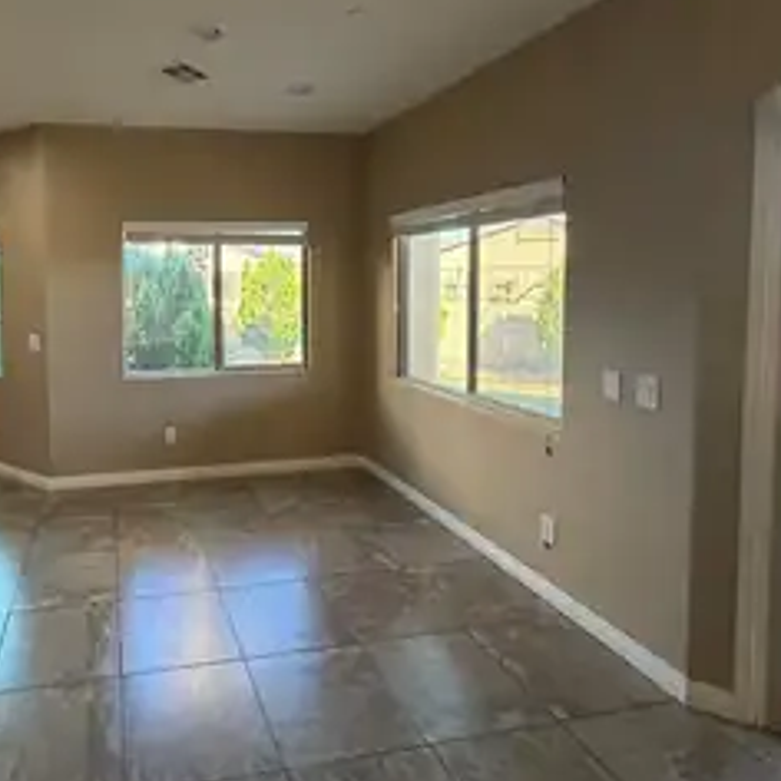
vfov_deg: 71.2
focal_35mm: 21
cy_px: 304
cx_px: 202
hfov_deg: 67.8
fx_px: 536
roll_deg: +0.7
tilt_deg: -2.6
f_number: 2.2
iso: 200
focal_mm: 2.22
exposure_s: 1/60
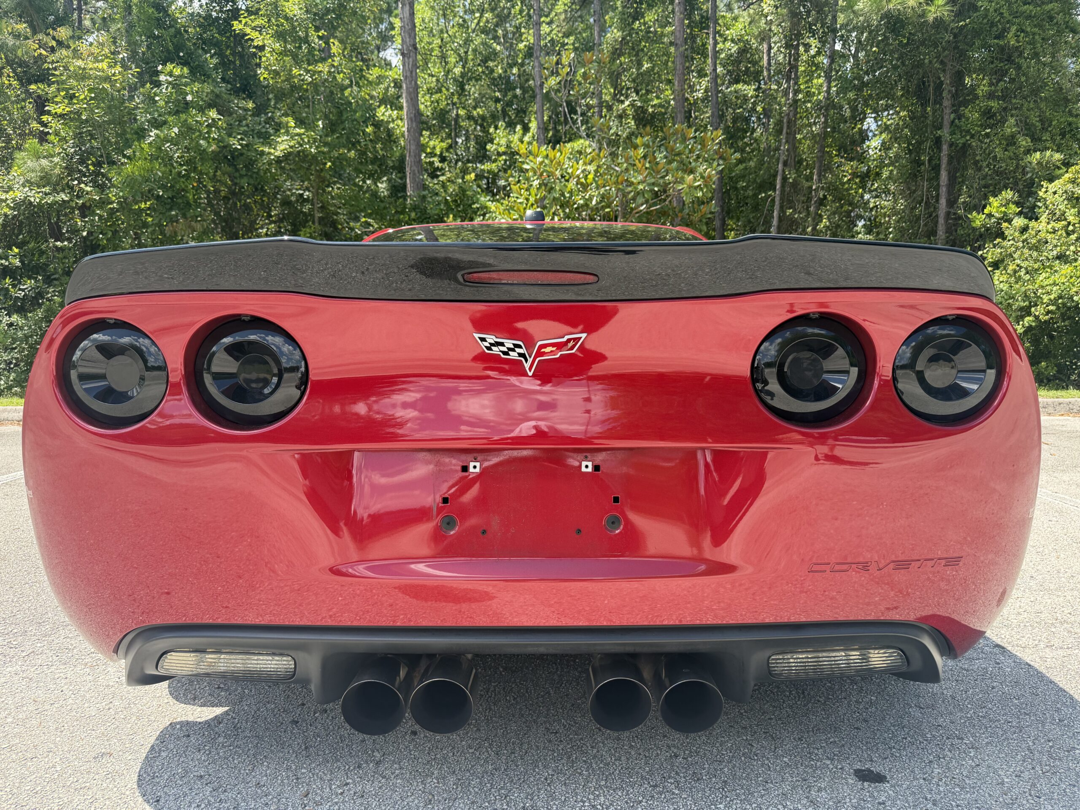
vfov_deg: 56.8
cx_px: 540
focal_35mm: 24
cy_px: 405
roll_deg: -0.4
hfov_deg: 71.6
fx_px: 749
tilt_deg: -3.8
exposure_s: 1/1361
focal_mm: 6.76
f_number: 1.78
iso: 100
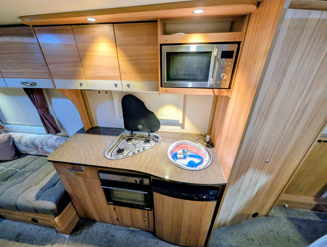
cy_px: 124
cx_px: 164
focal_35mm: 12
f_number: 1.7
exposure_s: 1/33.3
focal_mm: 2.02
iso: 123
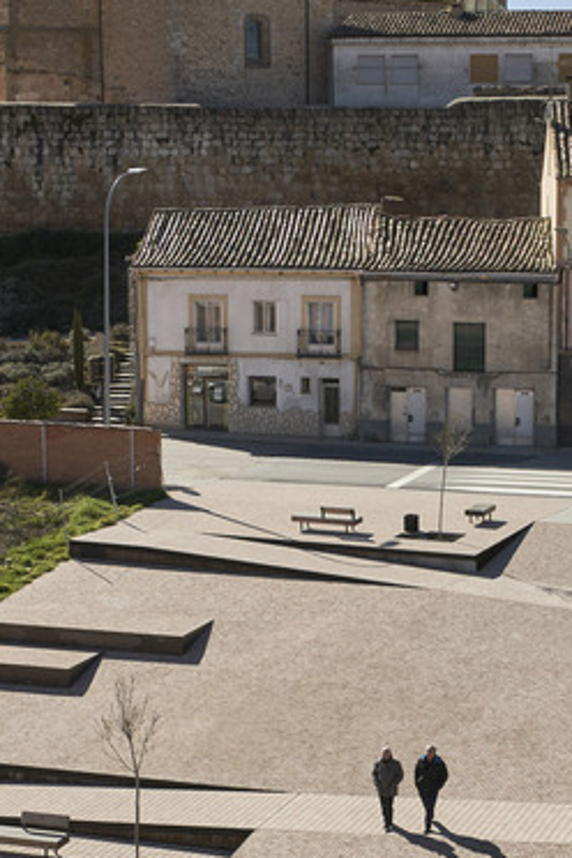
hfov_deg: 17.4
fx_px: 1859
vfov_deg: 25.2
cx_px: 446
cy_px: 777
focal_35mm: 78
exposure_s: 1/250
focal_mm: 29
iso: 100
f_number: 10
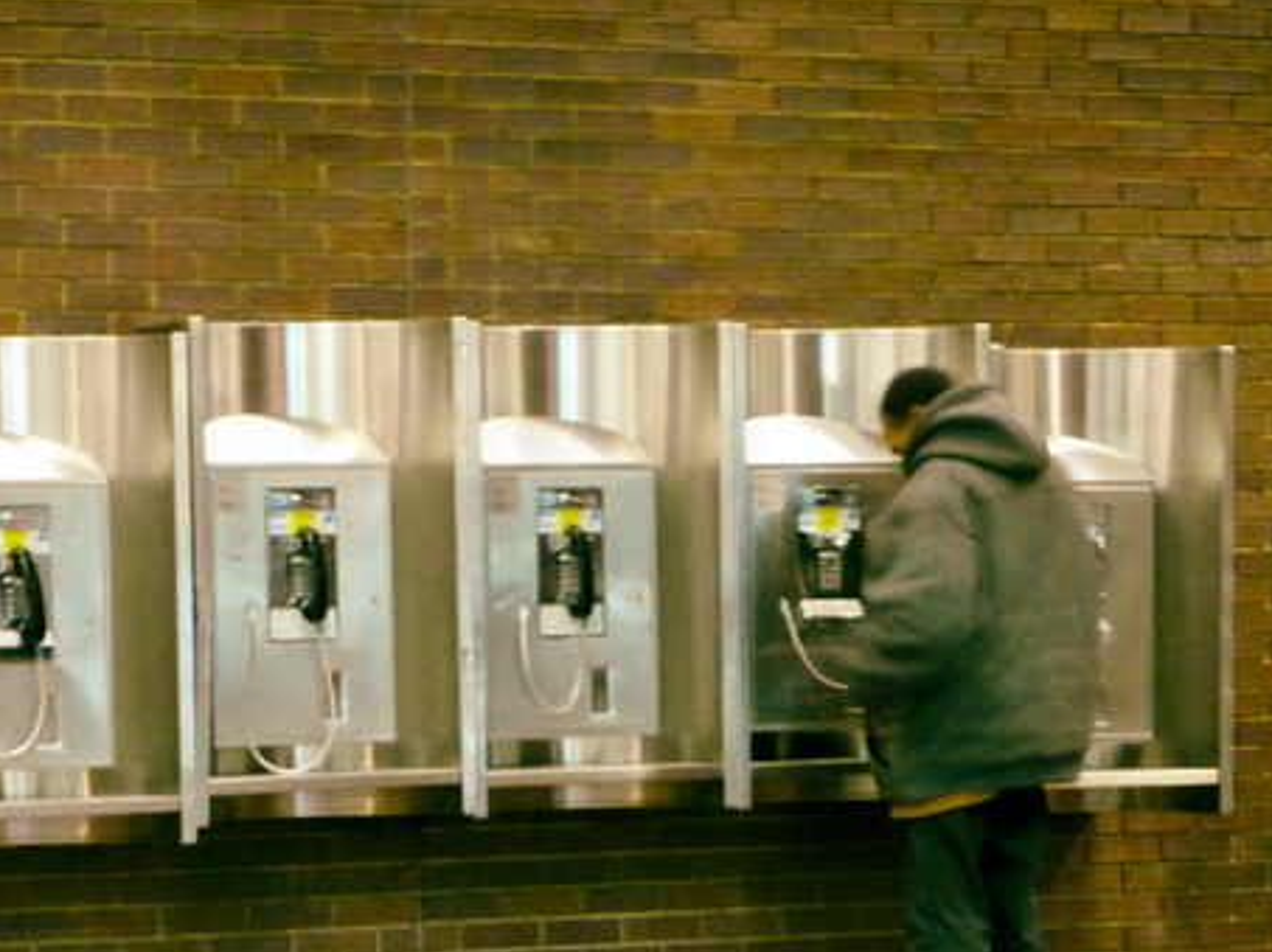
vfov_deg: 8.1
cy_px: 775
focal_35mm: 182
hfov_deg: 10.9
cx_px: 702
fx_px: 6682
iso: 800
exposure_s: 1/4
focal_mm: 17.1
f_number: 5.3
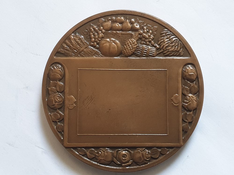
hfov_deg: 67.3
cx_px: 117
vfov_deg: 53.1
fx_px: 176
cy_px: 88
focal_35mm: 26
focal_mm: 4.3
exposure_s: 1/50
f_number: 2.4
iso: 250
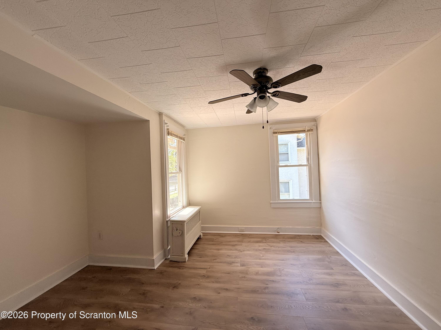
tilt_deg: +1.3
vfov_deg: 85.7
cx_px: 220
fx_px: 178
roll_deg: +2.2
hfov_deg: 102.1
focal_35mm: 14
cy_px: 165
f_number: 2.2
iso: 64
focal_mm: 2.22
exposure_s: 1/111
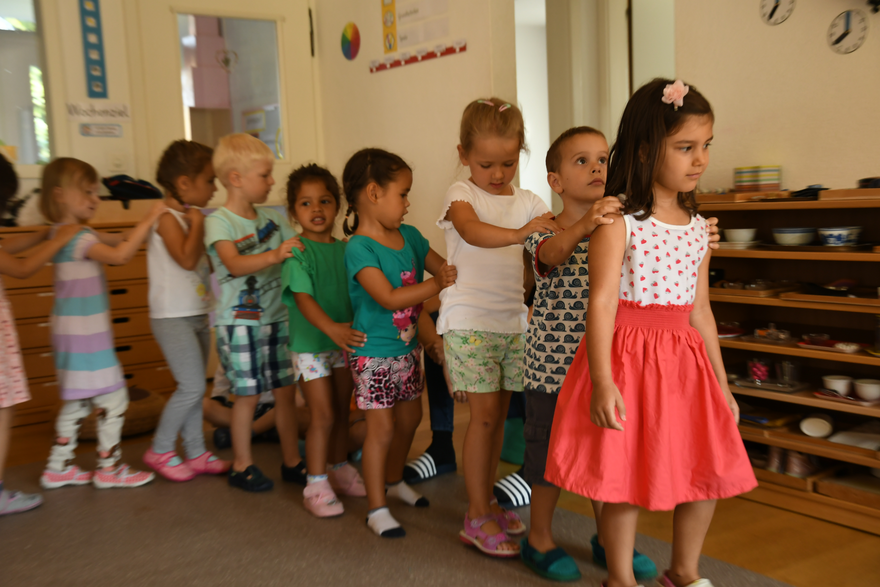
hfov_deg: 43.6
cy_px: 294
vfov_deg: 29.9
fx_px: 1100
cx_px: 440
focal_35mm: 45
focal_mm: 30
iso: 500
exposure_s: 1/80
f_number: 3.2
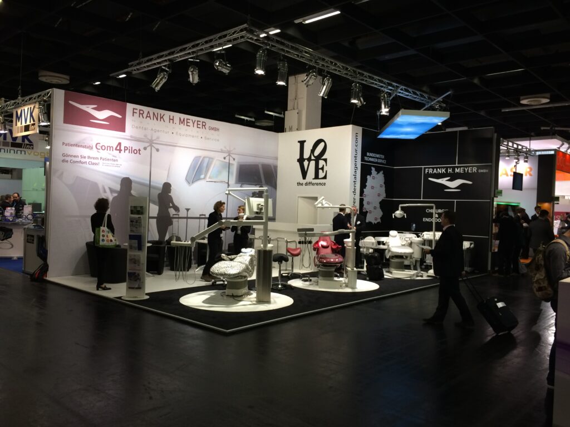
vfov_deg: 48.2
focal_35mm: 29
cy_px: 214
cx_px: 285
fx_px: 478
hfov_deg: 61.7
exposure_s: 1/40
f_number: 2.2
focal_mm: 4.15
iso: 40
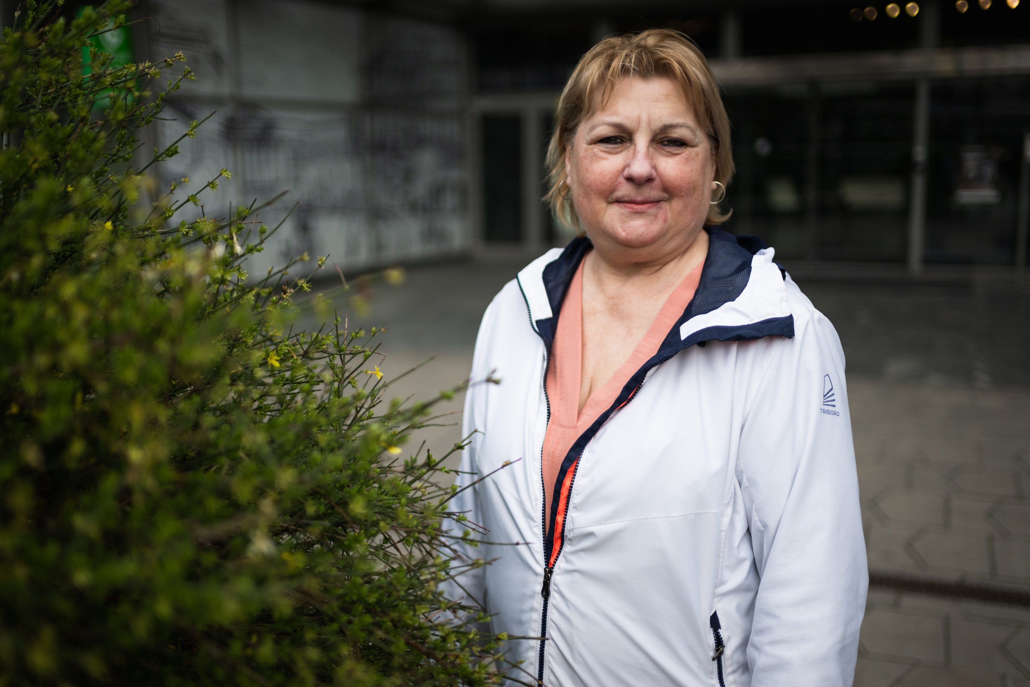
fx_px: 1144
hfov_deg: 48.4
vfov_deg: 33.4
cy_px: 373
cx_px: 479
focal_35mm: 40
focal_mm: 35
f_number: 1.4
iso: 200
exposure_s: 1/6400
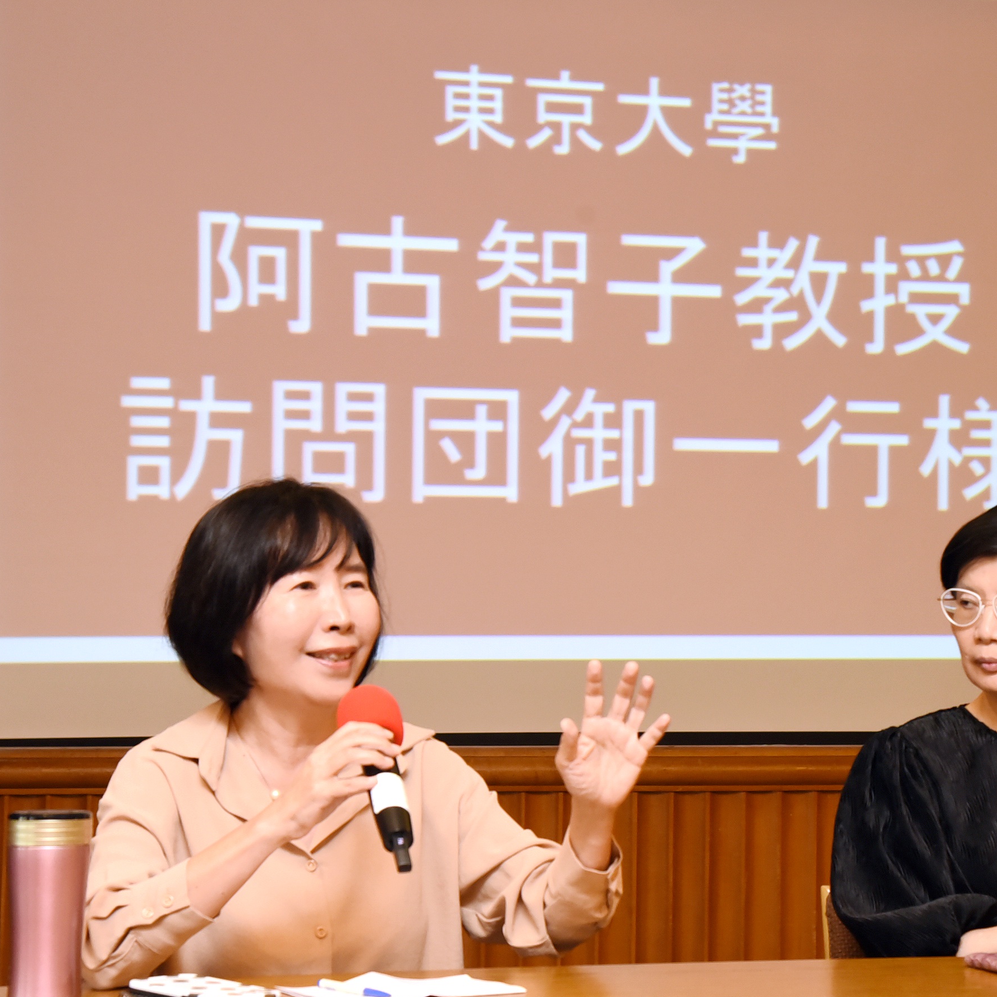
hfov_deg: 18.2
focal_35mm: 95
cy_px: 562
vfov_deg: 18.3
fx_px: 3096
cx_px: 696
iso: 2200
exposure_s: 1/80
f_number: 6.3
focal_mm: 66
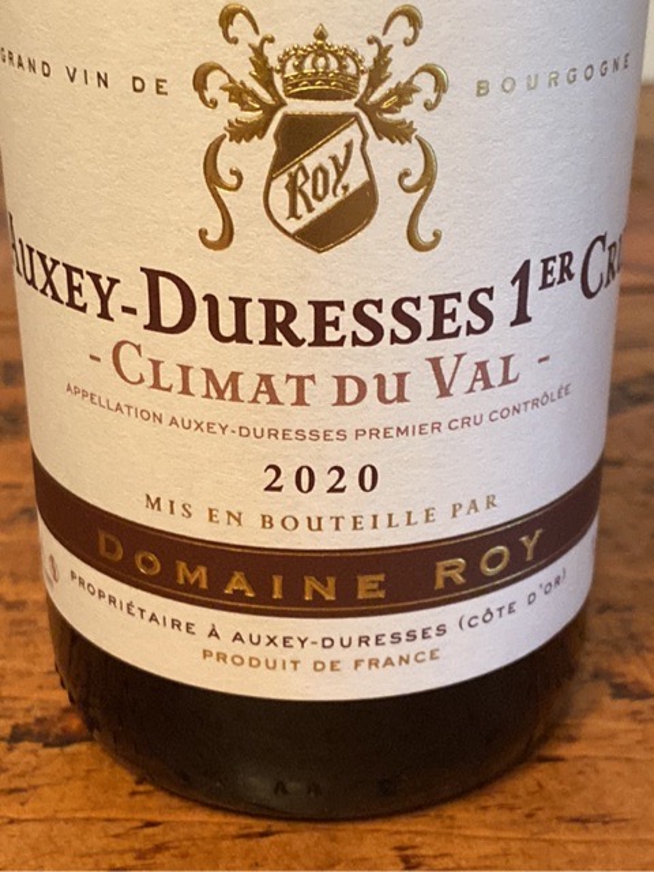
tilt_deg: -23.2
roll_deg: +0.0
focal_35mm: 27
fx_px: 680
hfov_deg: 51.4
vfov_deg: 65.3
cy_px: 436
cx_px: 327
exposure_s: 1/50
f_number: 1.8
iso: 640
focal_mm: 4.25
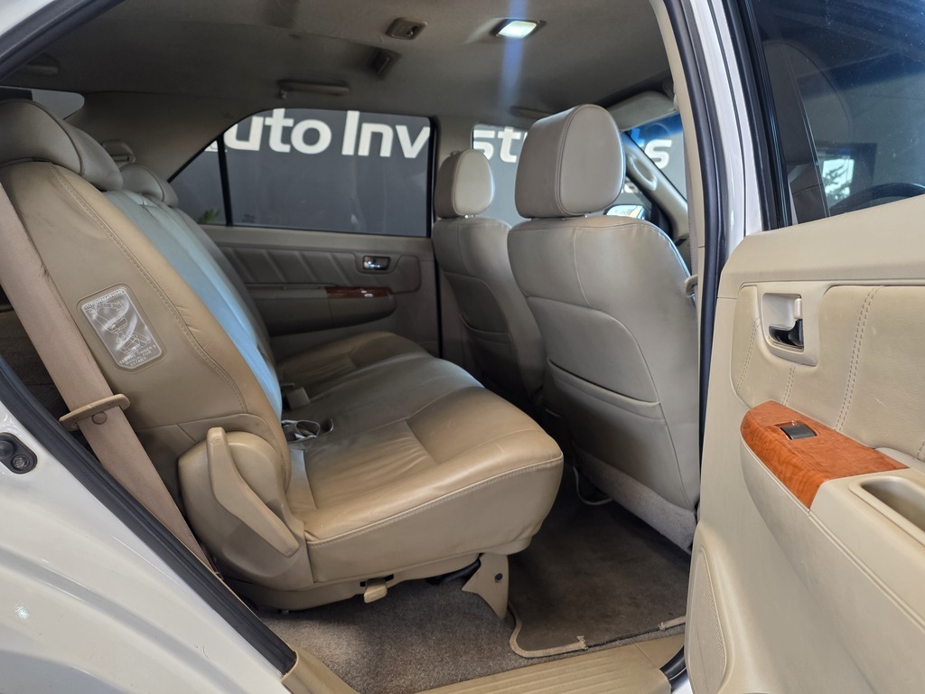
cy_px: 347
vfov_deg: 58.9
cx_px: 462
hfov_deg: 73.9
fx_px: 615
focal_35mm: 23
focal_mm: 6.25
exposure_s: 1/100
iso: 160
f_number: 1.7
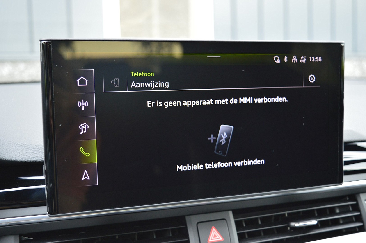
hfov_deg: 43.6
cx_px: 183
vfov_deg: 29.8
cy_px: 122
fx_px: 457
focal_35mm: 45
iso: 800
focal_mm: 30
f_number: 4.2
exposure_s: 1/40
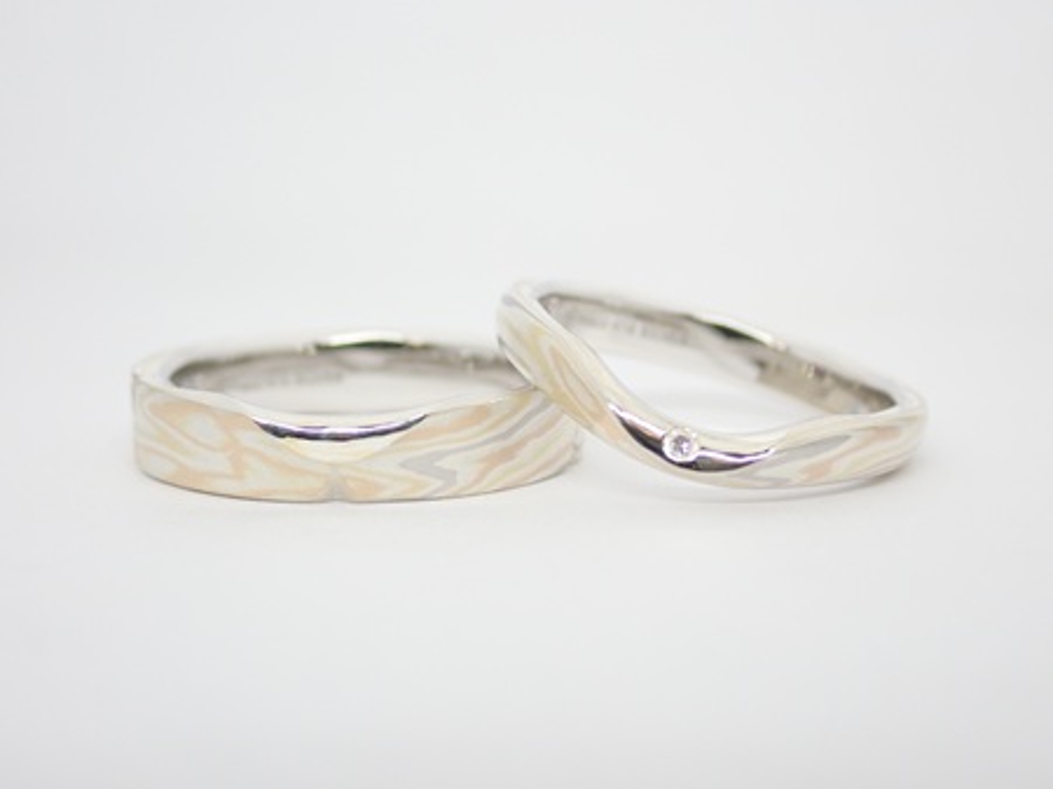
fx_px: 2341
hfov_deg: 25.3
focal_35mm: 77
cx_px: 526
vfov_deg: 19.1
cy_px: 394
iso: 200
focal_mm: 13.65
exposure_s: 1/100
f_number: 4.1
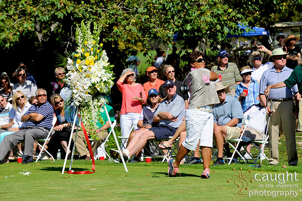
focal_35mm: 190
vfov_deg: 7.2
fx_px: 1593
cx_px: 151
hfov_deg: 10.8
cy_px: 100
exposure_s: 1/320
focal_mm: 190
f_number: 11
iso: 200
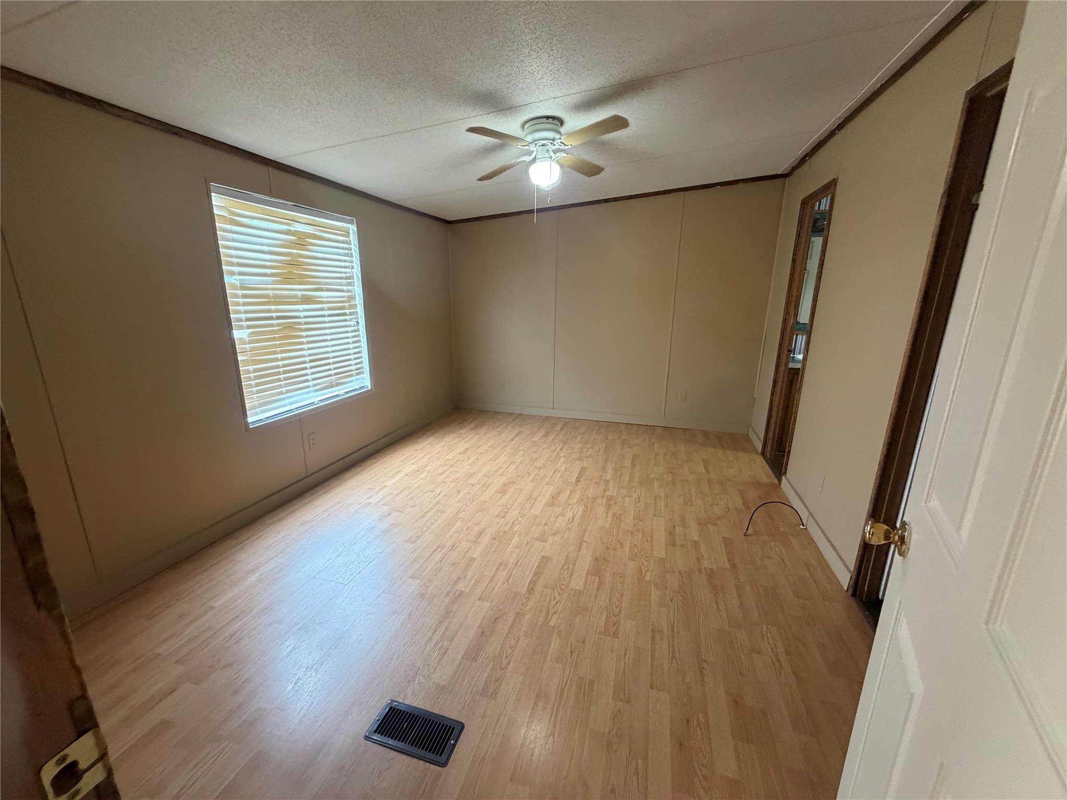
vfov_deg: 85.7
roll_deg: +0.1
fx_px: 432
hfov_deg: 102.1
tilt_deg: -14.1
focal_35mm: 14
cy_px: 400
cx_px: 534
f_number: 2.2
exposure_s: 1/60
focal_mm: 2.22
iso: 400
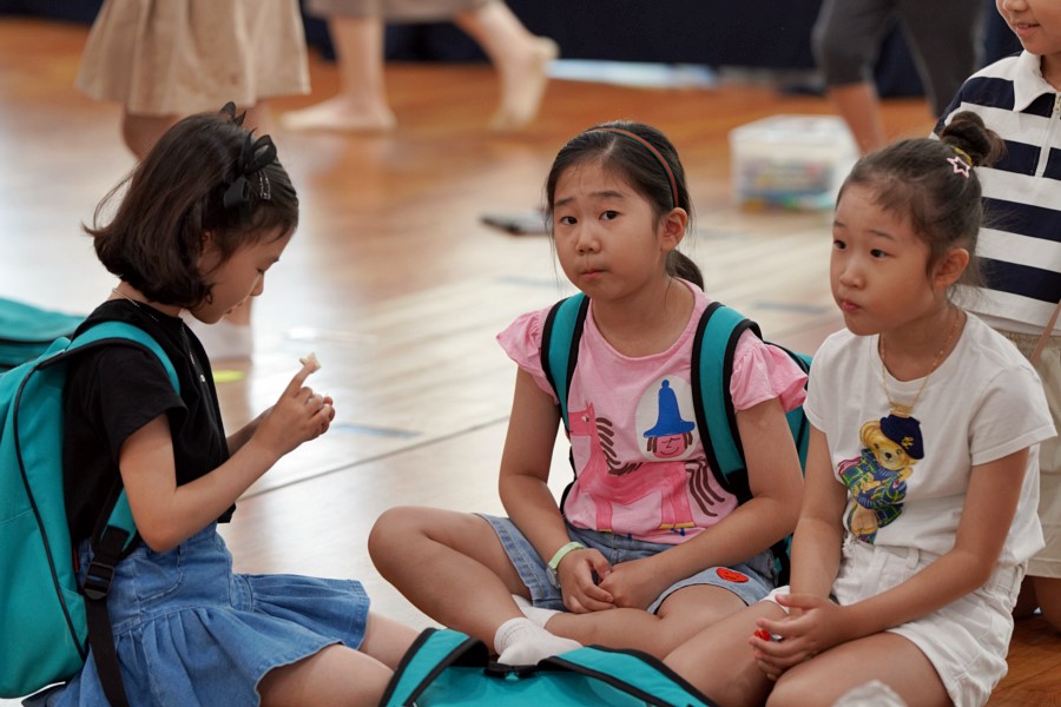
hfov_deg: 12.9
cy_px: 354
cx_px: 530
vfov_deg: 8.6
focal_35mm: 159
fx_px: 4686
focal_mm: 159
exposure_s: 1/160
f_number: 4
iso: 1250
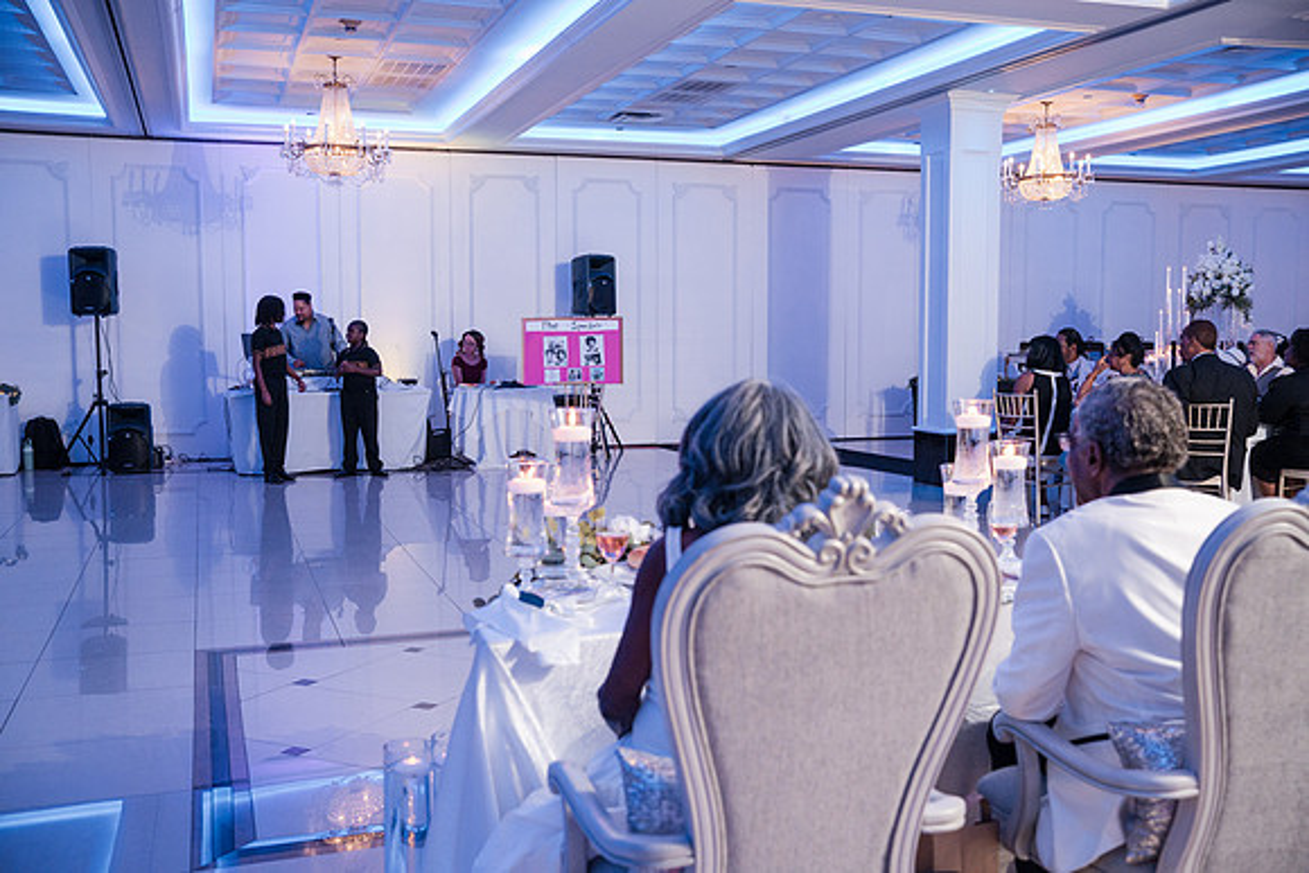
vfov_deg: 37.9
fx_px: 1273
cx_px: 654
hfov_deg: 54.4
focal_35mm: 35
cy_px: 436
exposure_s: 1/250
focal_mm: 35
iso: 3200
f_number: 4
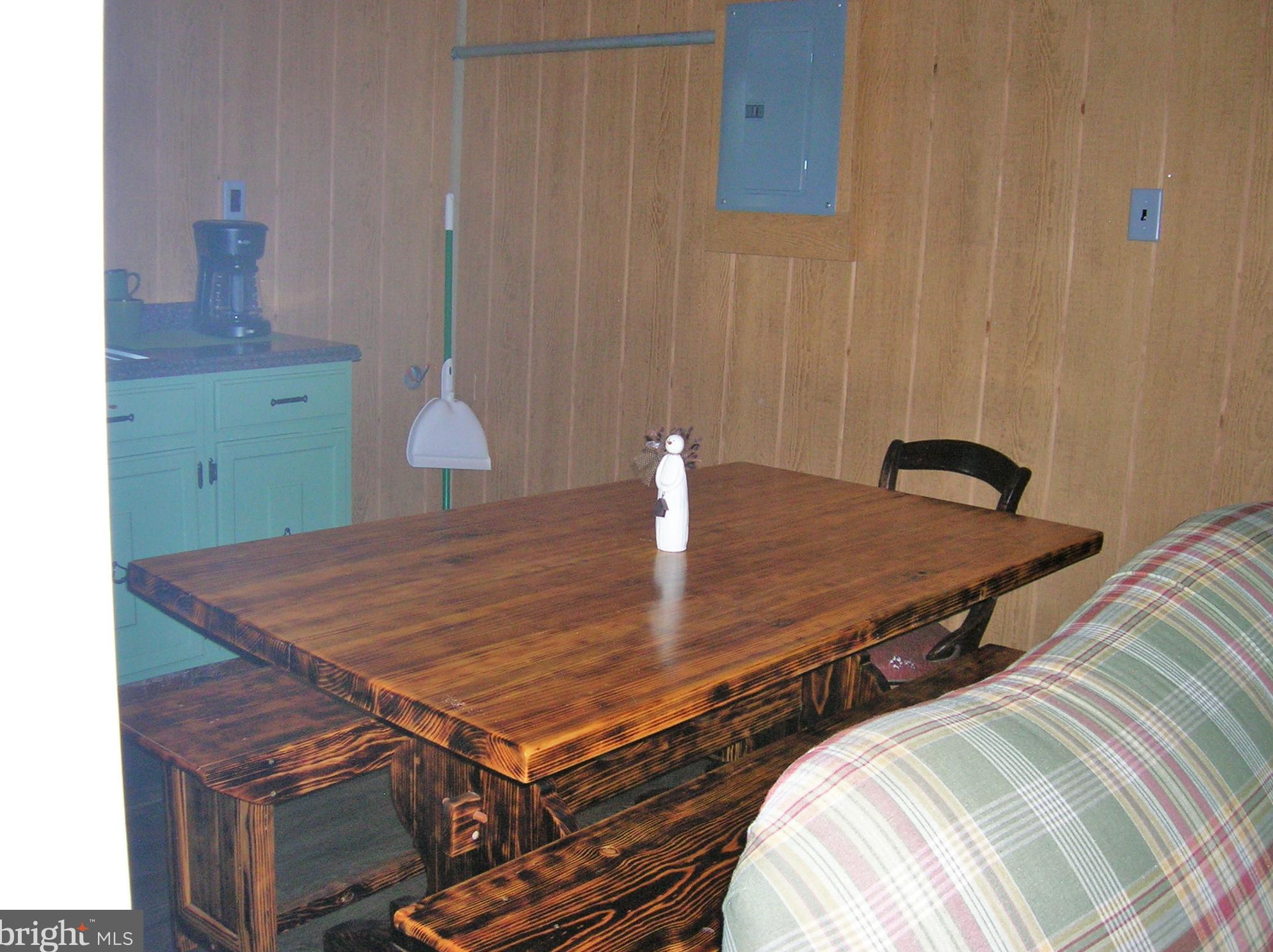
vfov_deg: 40.6
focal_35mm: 35
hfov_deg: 52.7
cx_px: 639
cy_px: 472
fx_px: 1286
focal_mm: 5.7
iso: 117
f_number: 2.9
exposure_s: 1/60.1
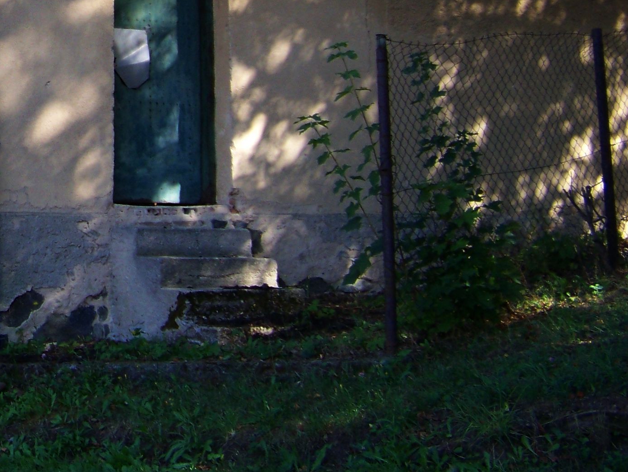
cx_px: -103
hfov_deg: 21.5
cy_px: -41
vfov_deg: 16.8
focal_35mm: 85
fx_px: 1542
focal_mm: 5.85
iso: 64
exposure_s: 1/160
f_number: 2.8
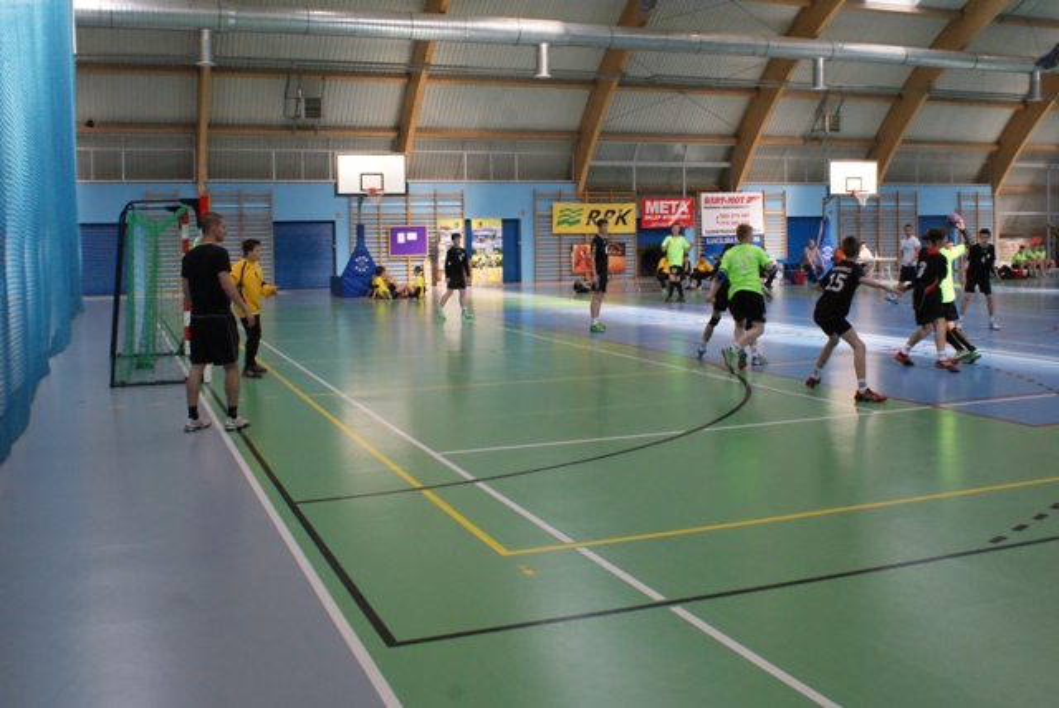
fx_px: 1060
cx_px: 530
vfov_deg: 36.9
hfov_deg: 53.1
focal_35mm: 36
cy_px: 354
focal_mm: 24
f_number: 10
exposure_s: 1/320
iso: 1600
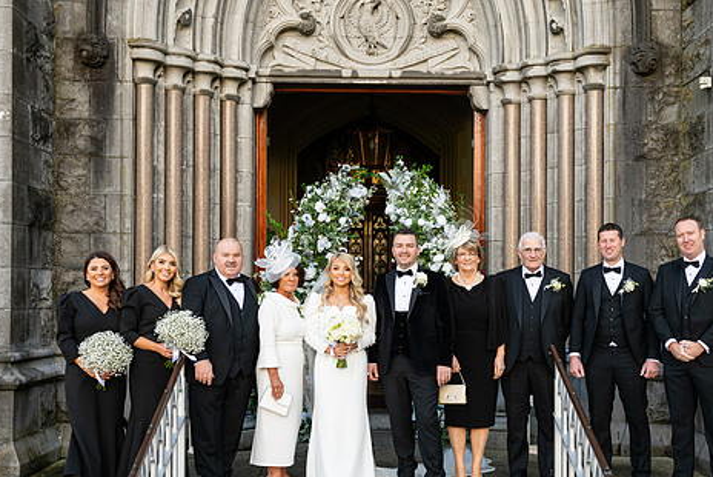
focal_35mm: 48
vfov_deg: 28.1
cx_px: 401
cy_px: 284
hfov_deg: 41.0
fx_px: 951
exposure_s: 1/500
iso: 500
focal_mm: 38
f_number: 5.6
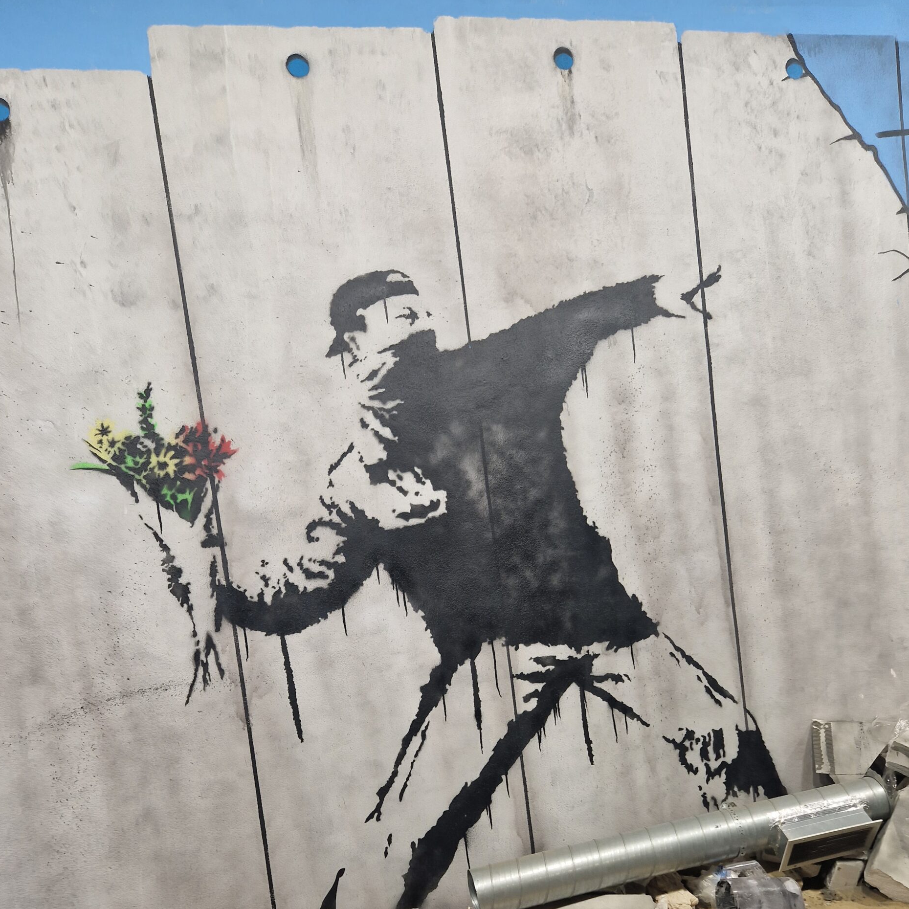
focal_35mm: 28
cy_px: 582
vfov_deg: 56.4
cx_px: 466
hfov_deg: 57.3
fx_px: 832
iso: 80
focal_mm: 5.4
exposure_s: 1/180
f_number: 1.8
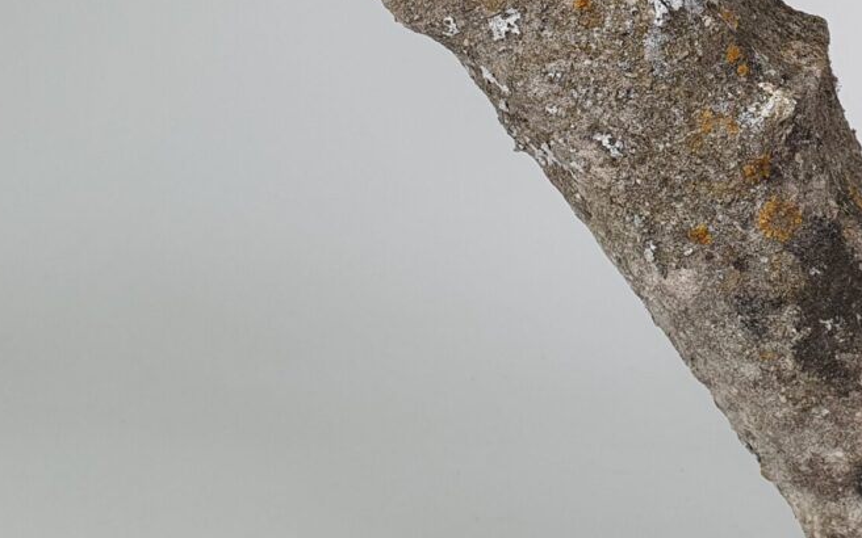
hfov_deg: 30.0
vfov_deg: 18.9
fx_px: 1480
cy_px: -194
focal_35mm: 63
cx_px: 883
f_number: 2.4
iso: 100
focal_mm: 4.32
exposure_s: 1/100
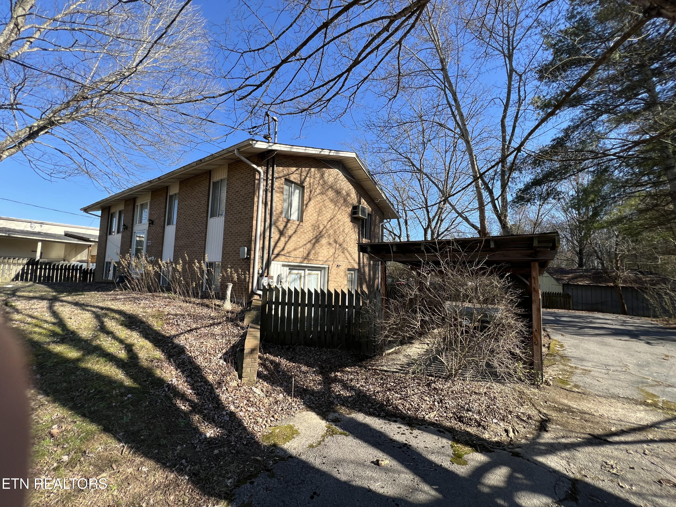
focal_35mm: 13
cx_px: 338
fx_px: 254
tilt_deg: +5.1
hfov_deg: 106.2
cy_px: 254
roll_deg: -2.2
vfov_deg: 89.9
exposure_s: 1/661
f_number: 1.8
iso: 32
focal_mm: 1.57
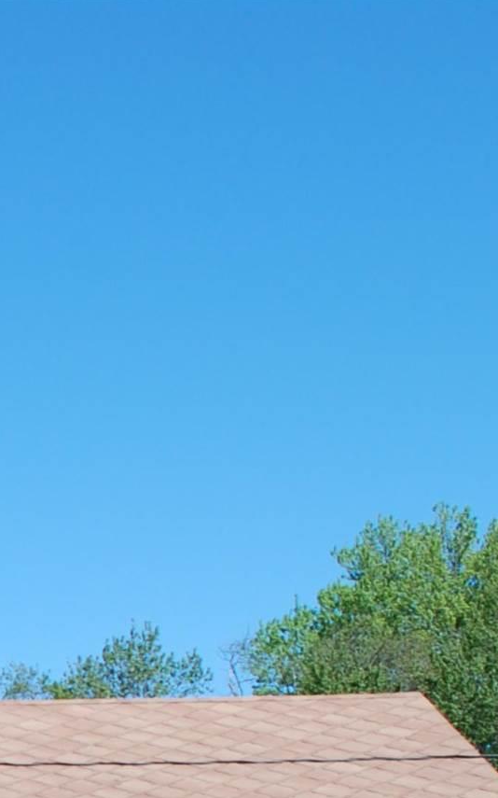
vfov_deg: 18.0
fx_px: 2390
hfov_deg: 10.6
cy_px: 956
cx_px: -599
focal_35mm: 110
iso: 100
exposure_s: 1/200
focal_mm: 20
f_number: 7.1
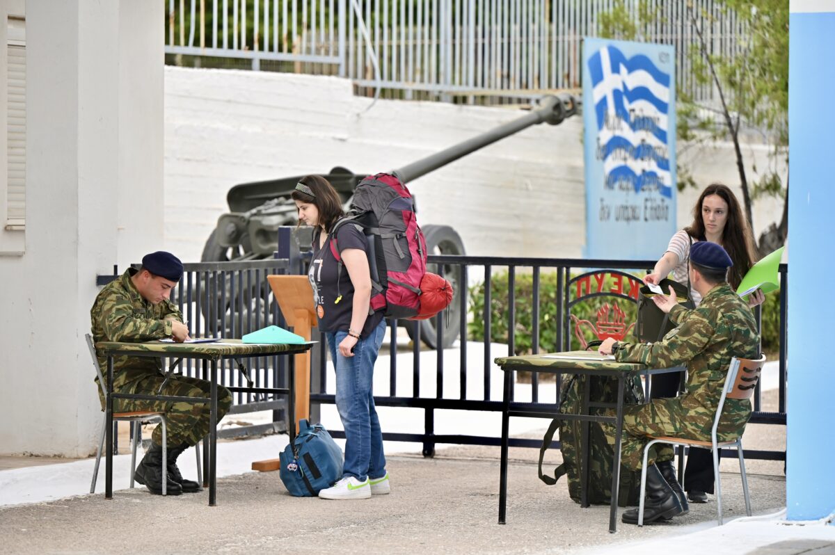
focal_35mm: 145
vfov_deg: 9.4
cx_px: 418
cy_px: 278
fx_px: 3360
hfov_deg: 14.2
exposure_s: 1/1000
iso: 500
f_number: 2.8
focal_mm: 145
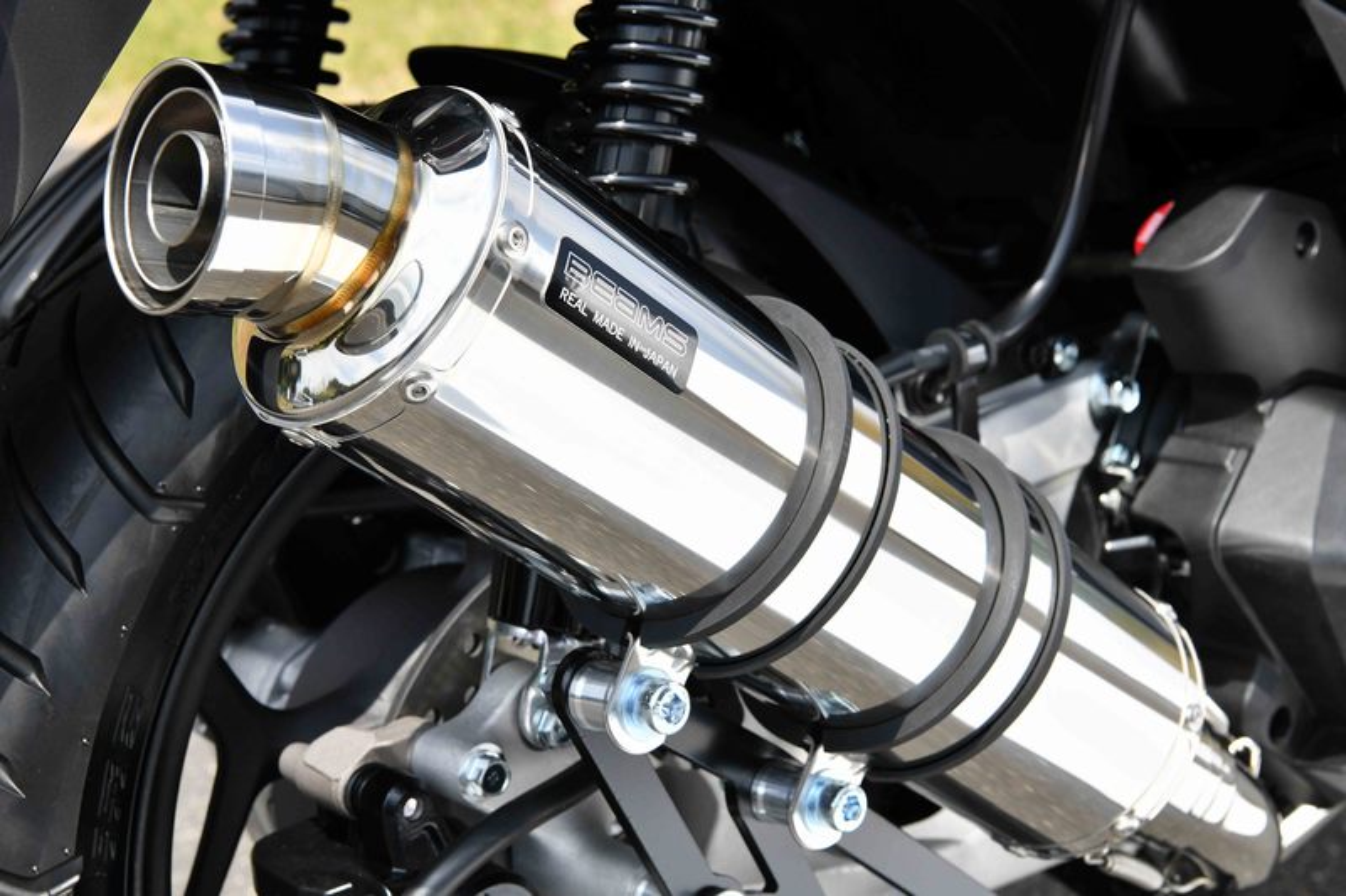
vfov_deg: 21.9
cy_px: 448
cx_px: 673
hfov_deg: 32.4
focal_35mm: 62
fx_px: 2317
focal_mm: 62
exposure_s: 1/1000
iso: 1000
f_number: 13
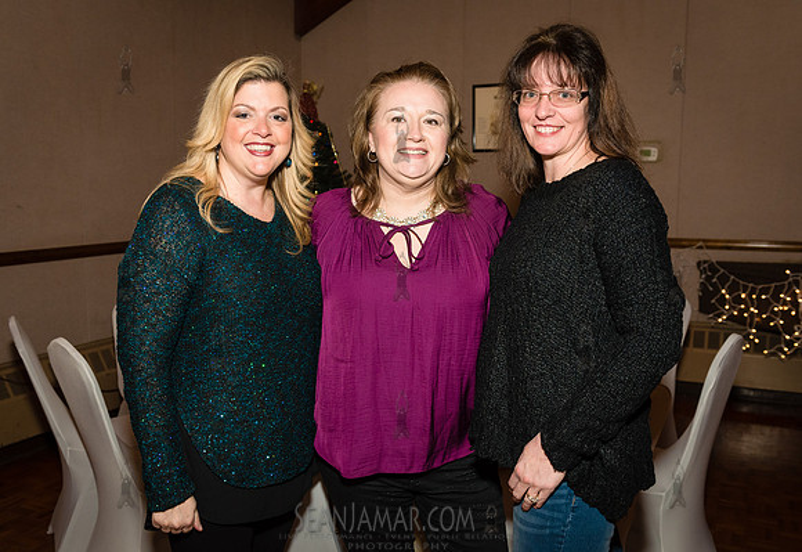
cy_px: 272
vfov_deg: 38.4
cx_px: 407
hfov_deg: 53.7
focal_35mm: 35
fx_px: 793
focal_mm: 32
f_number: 5
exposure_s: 1/320
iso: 1600
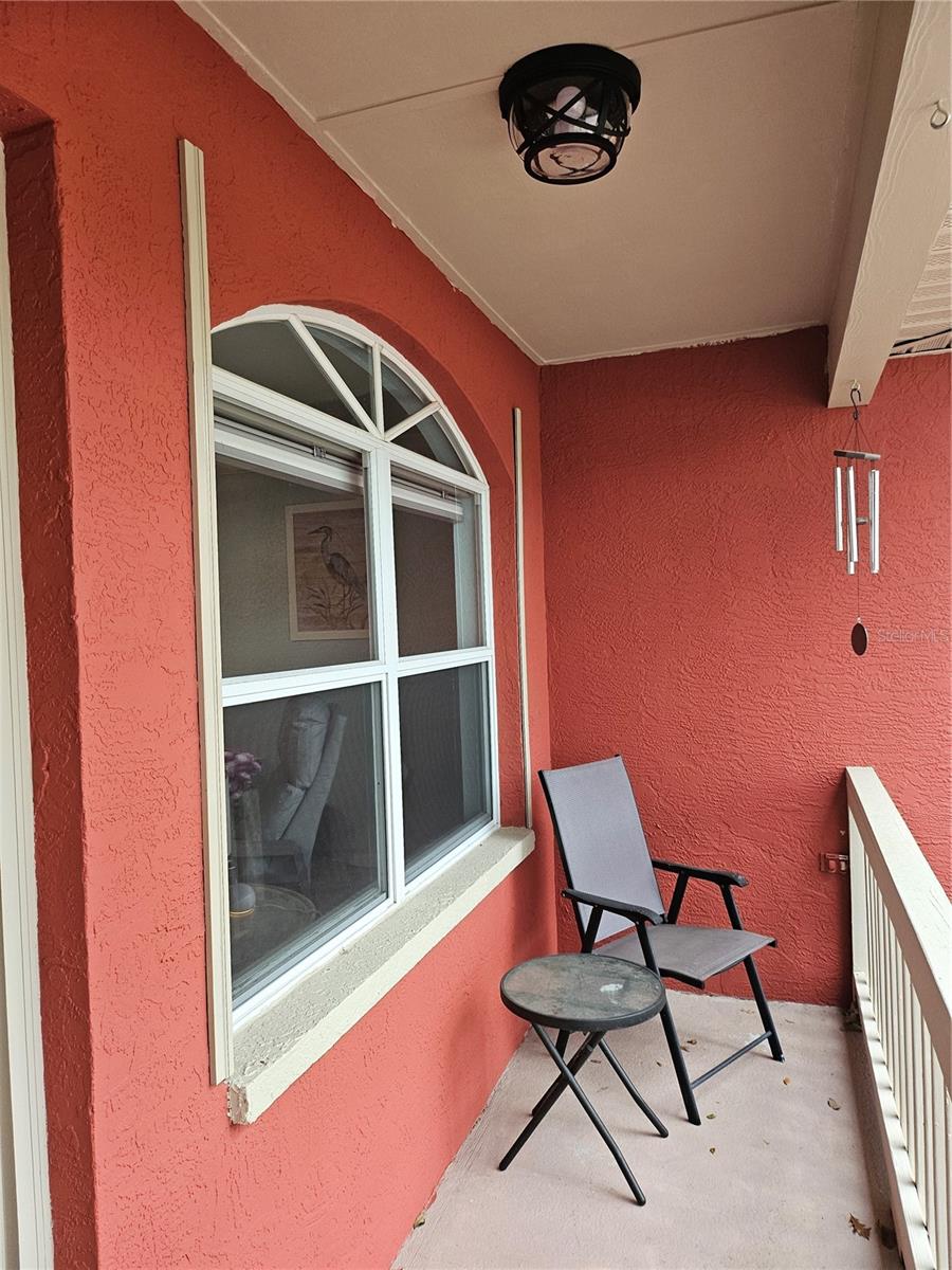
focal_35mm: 24
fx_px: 880
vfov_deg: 71.6
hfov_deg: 56.8
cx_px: 476
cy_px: 635
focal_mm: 5
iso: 200
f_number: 1.8
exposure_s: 1/120
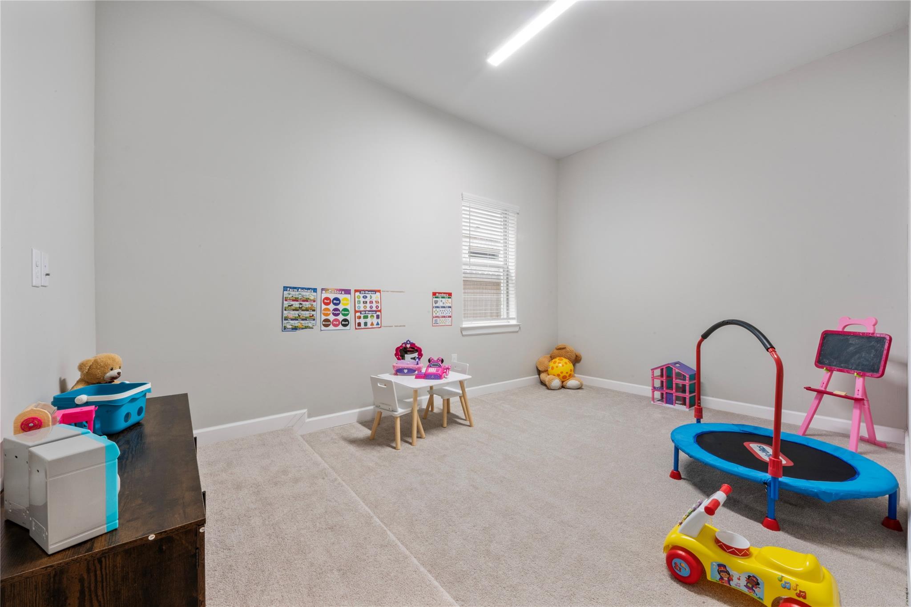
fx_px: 354
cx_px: 456
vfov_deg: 81.2
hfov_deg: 104.3
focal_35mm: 14
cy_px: 304
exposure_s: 3.2
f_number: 8
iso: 250
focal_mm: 14
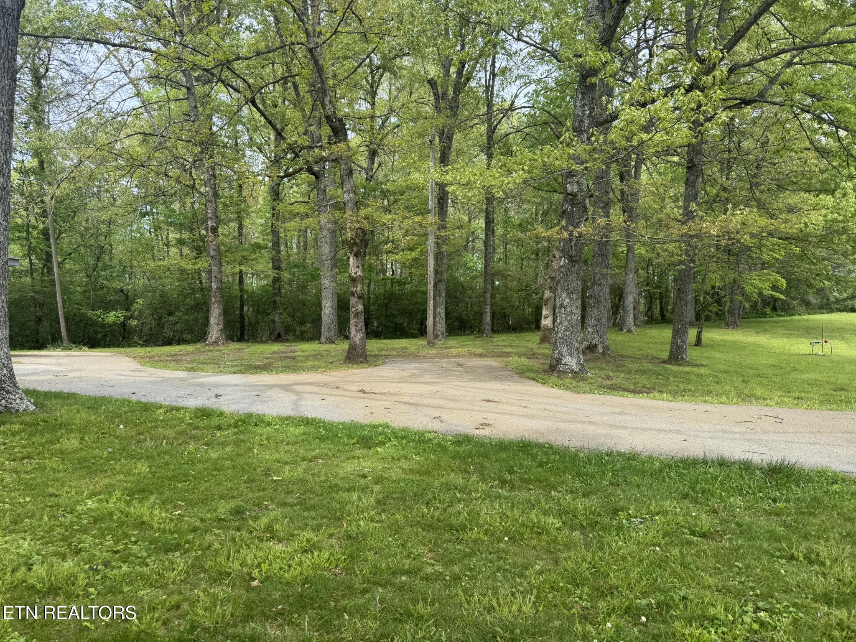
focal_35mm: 24
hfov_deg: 71.6
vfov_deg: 56.8
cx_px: 428
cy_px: 321
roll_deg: +1.0
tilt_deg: +0.8
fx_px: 593
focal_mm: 6.76
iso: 80
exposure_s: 1/1026
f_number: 1.78
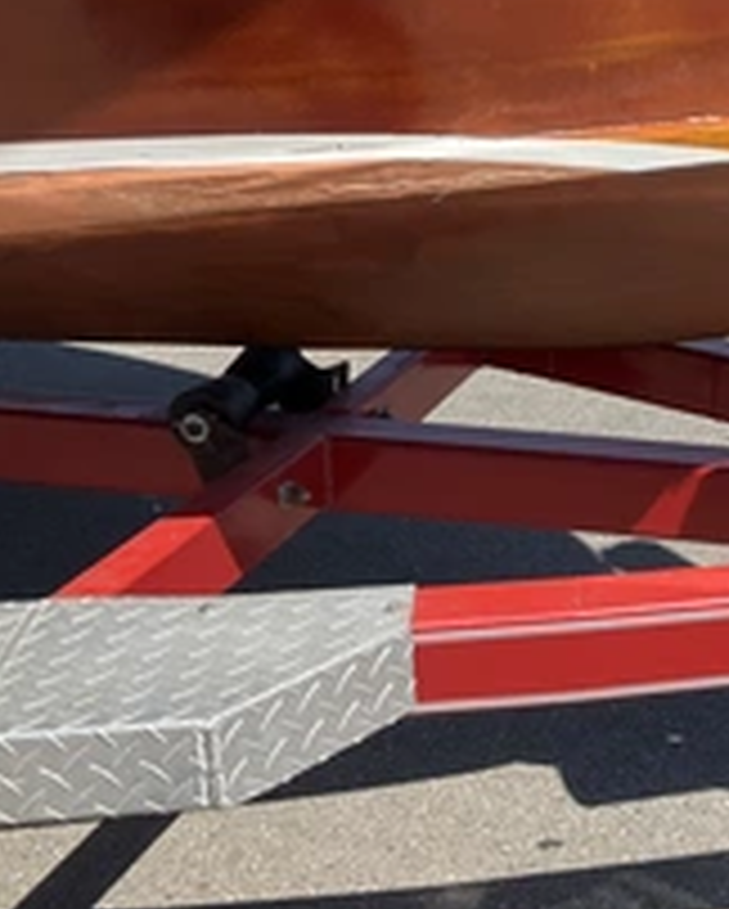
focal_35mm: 56
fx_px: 1508
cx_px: 783
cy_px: 360
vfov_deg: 33.4
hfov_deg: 25.4
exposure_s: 1/1342
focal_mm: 3
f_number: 1.8
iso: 25
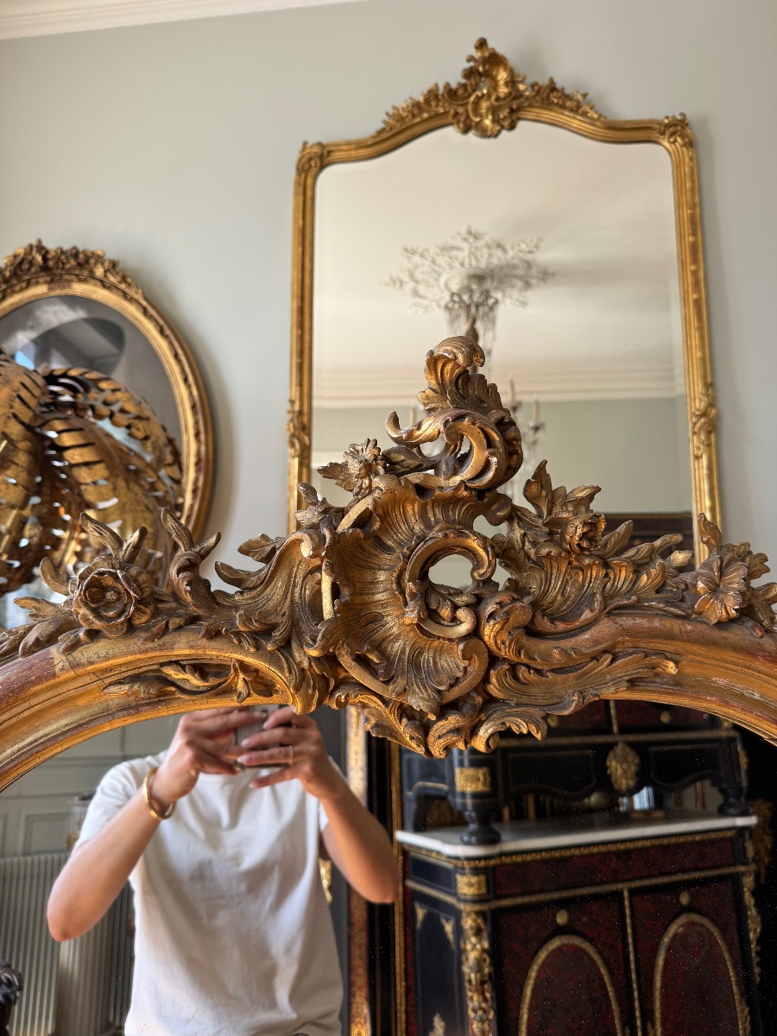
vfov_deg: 71.6
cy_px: 518
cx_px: 388
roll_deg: +0.0
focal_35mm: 24
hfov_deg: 56.8
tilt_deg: +7.2
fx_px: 718
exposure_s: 1/121
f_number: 1.78
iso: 125
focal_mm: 6.76
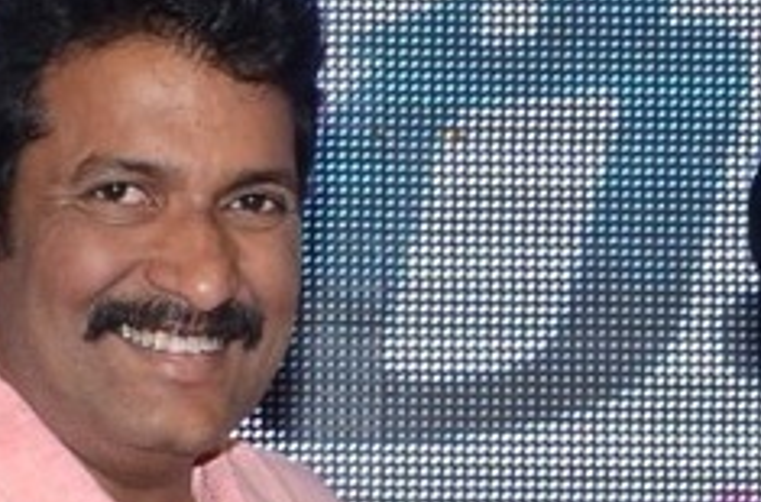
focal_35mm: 432
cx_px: 457
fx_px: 9102
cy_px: 908
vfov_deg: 3.1
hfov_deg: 4.8
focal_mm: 52
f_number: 6.3
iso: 400
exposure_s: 1/125
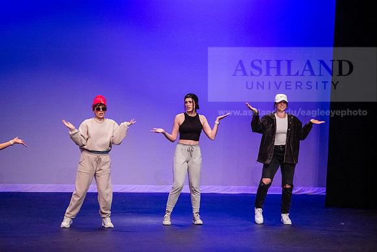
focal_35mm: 165
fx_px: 1728
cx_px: 188
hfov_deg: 12.4
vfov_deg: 8.3
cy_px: 126
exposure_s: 1/320
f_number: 3.5
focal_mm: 165
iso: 4000
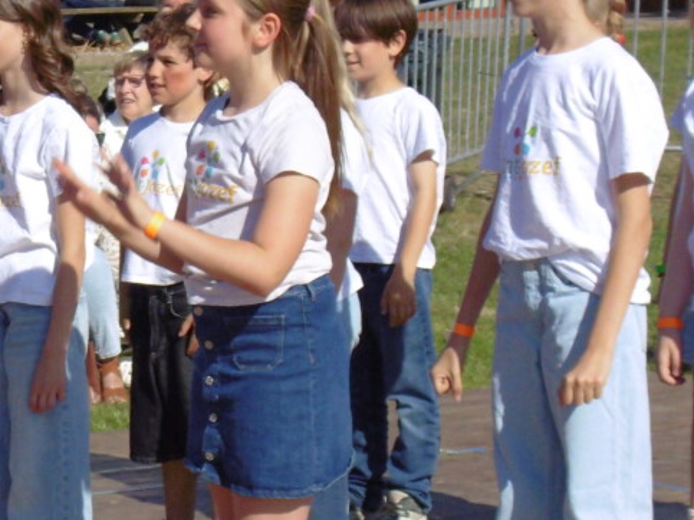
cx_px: -37
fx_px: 3608
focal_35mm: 180
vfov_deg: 8.2
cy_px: 334
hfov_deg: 10.9
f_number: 12.2
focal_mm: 12.6
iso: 160
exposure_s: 1/250
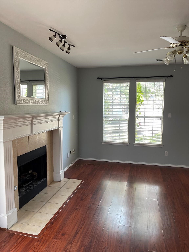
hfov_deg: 53.1
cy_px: 126
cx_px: 94
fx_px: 189
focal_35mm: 26
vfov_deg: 67.3
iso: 125
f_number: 1.6
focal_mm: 5.1
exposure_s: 1/120
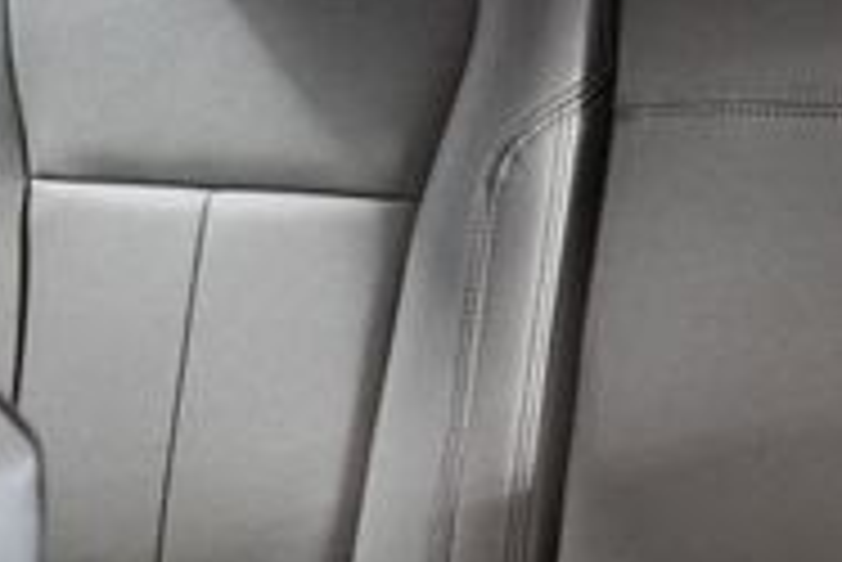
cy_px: 598
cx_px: 824
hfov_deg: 16.3
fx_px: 2879
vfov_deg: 11.0
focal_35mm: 123
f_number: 3.5
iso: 3600
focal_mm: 18
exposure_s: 1/60
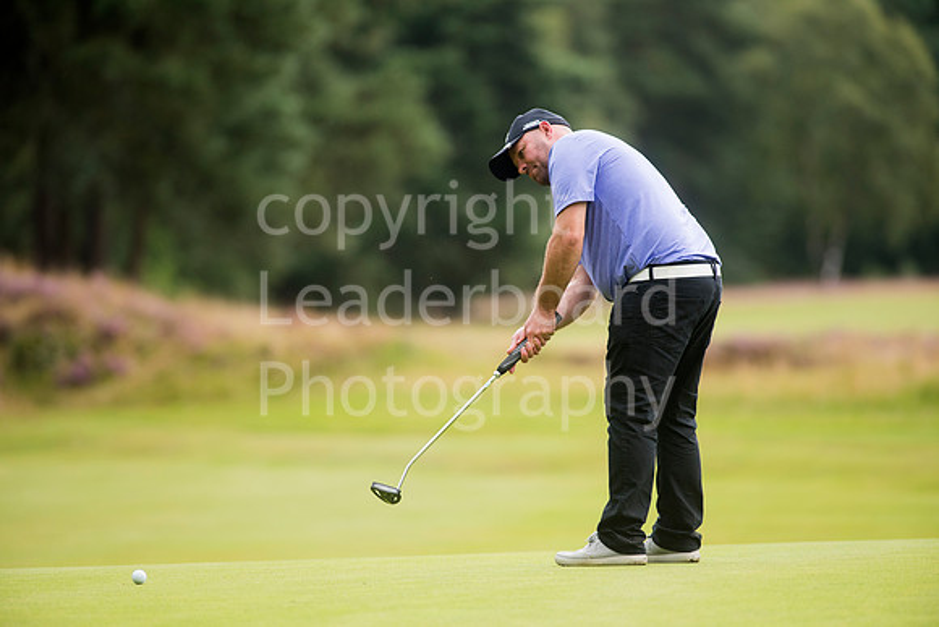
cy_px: 314
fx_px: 7826
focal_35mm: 300
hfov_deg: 6.9
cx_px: 470
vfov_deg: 4.6
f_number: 4.5
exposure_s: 1/1250
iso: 500
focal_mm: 300
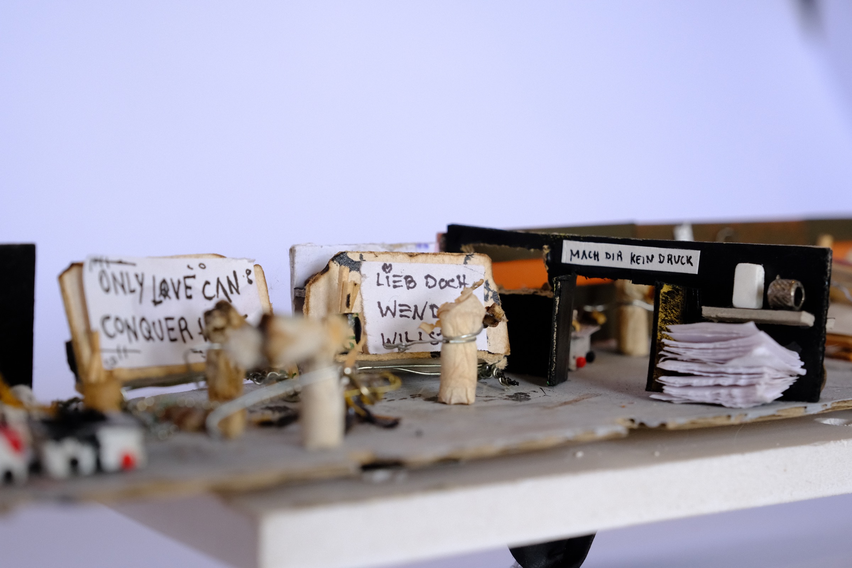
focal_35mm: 83
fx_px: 1964
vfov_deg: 16.5
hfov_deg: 24.5
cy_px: 284
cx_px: 426
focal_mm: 55
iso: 1600
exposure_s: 1/125
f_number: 5.6
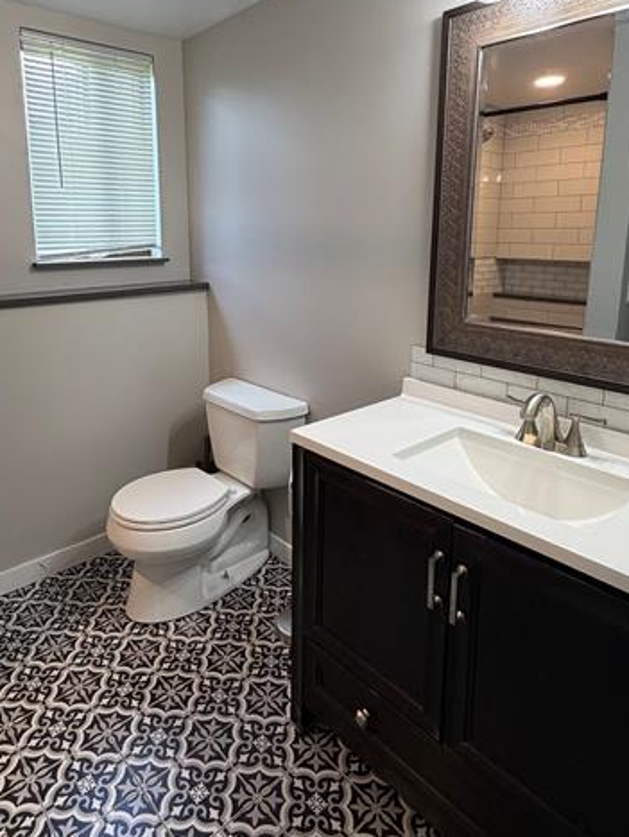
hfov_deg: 58.7
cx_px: 267
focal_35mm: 23
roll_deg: -0.3
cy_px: 324
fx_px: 556
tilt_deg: -10.4
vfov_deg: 72.9
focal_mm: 2.22
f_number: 2.2
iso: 250
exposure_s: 1/120
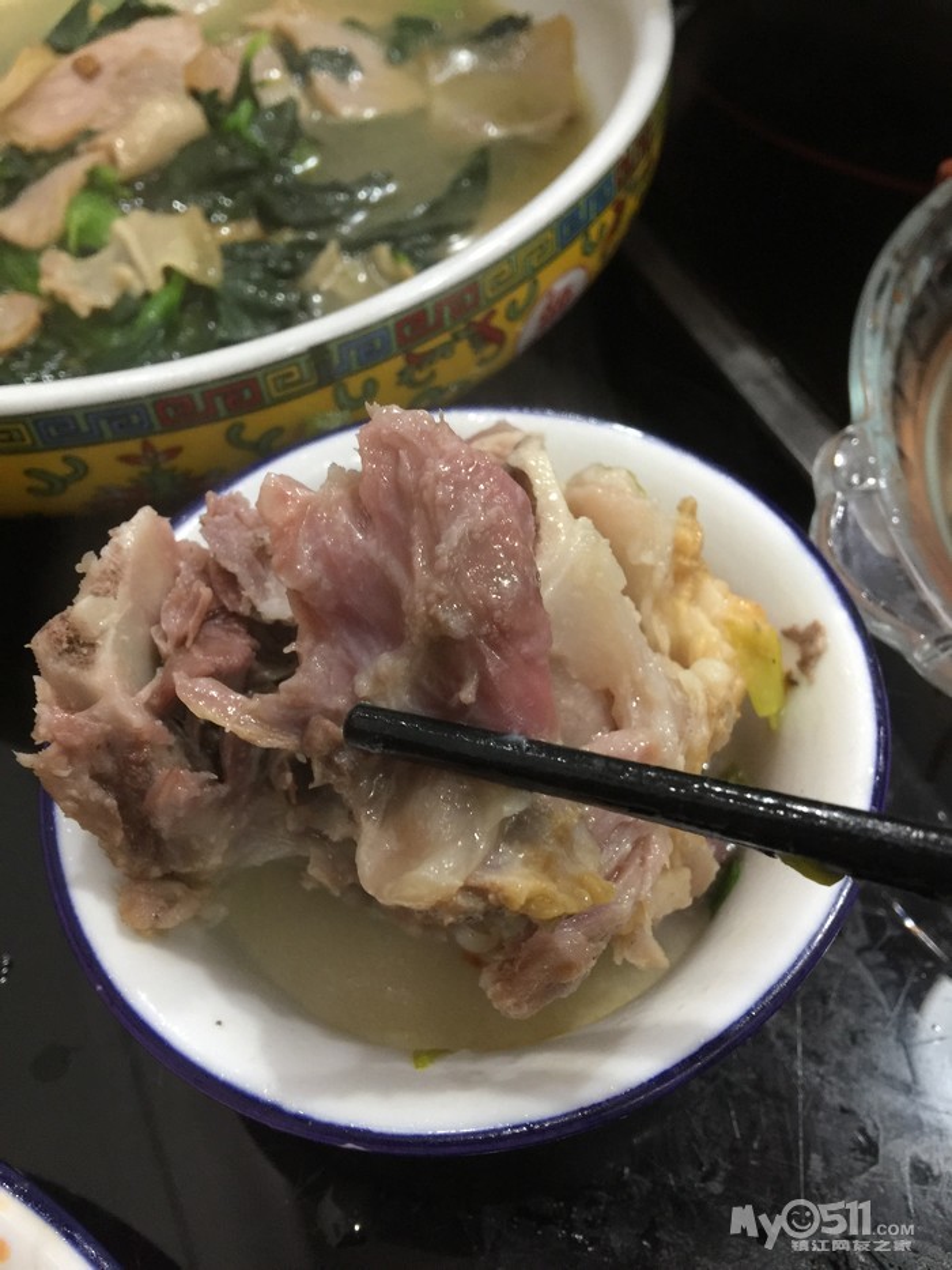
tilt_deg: -53.9
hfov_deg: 48.2
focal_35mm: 29
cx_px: 476
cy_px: 635
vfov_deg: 61.7
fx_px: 1063
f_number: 2.2
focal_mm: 4.15
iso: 100
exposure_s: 1/17
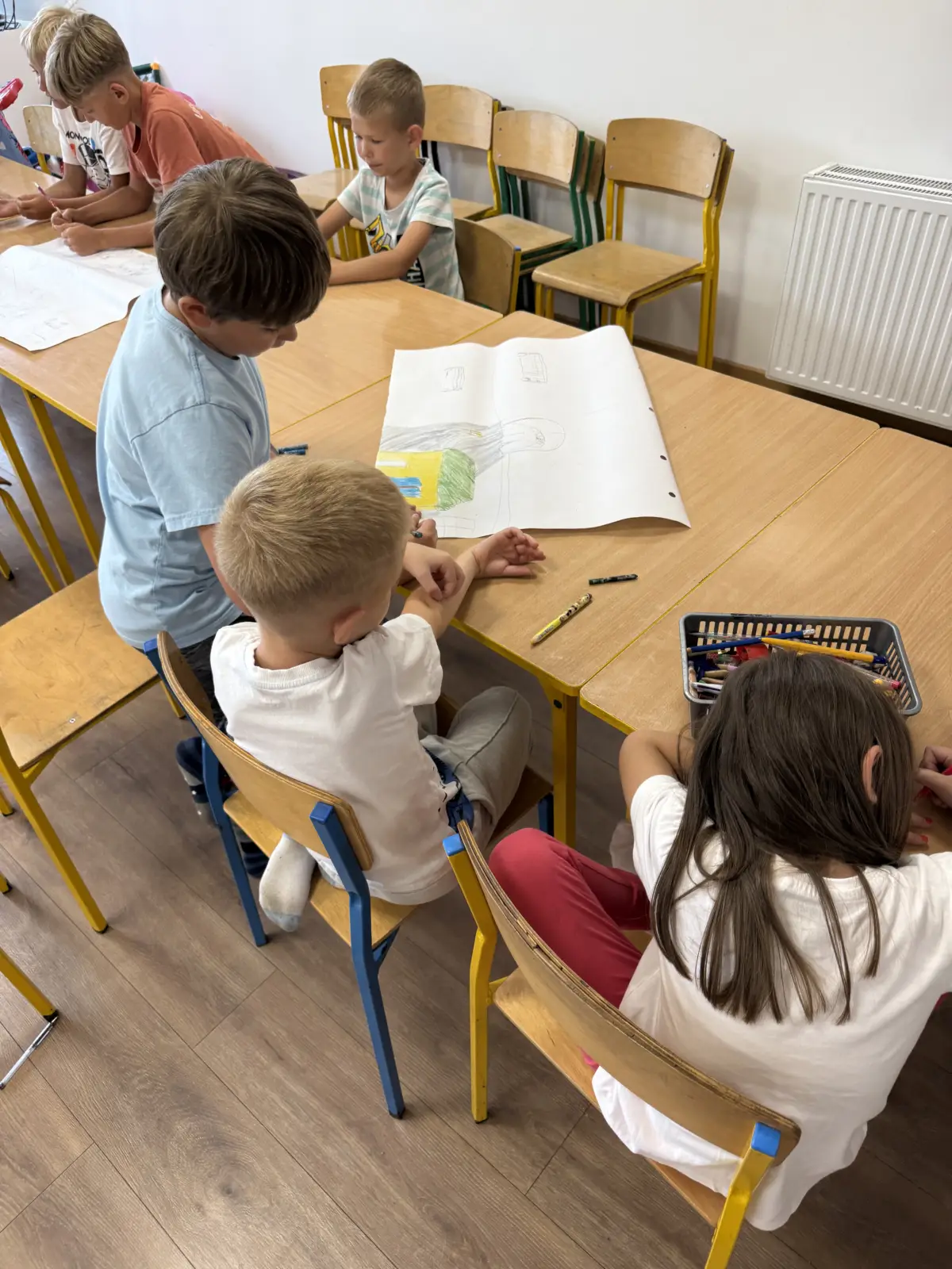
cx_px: 476
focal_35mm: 24
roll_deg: +6.2
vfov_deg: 71.6
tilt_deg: -44.3
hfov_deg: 56.8
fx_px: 880
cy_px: 634
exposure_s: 1/121
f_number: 1.78
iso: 125
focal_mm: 6.76
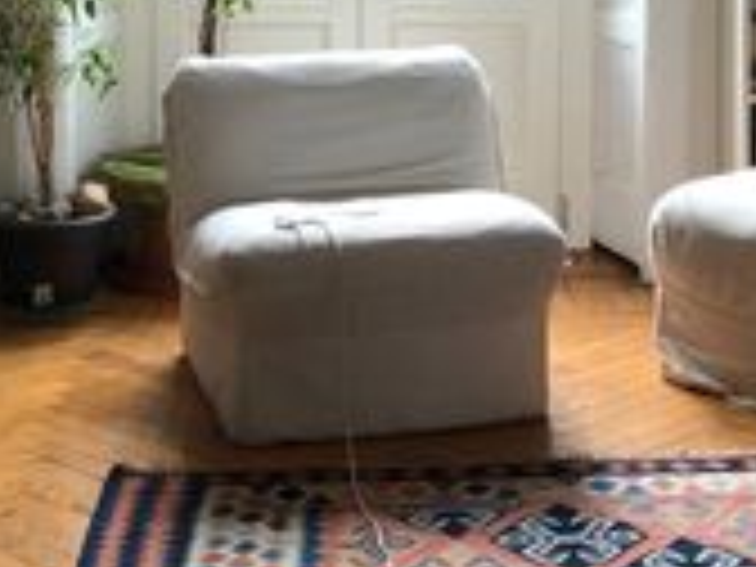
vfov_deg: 14.5
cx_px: 576
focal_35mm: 100
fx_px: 2184
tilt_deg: -4.0
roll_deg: -0.6
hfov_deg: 19.5
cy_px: -18
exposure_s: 1/17
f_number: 1.8
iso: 64
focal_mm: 3.99
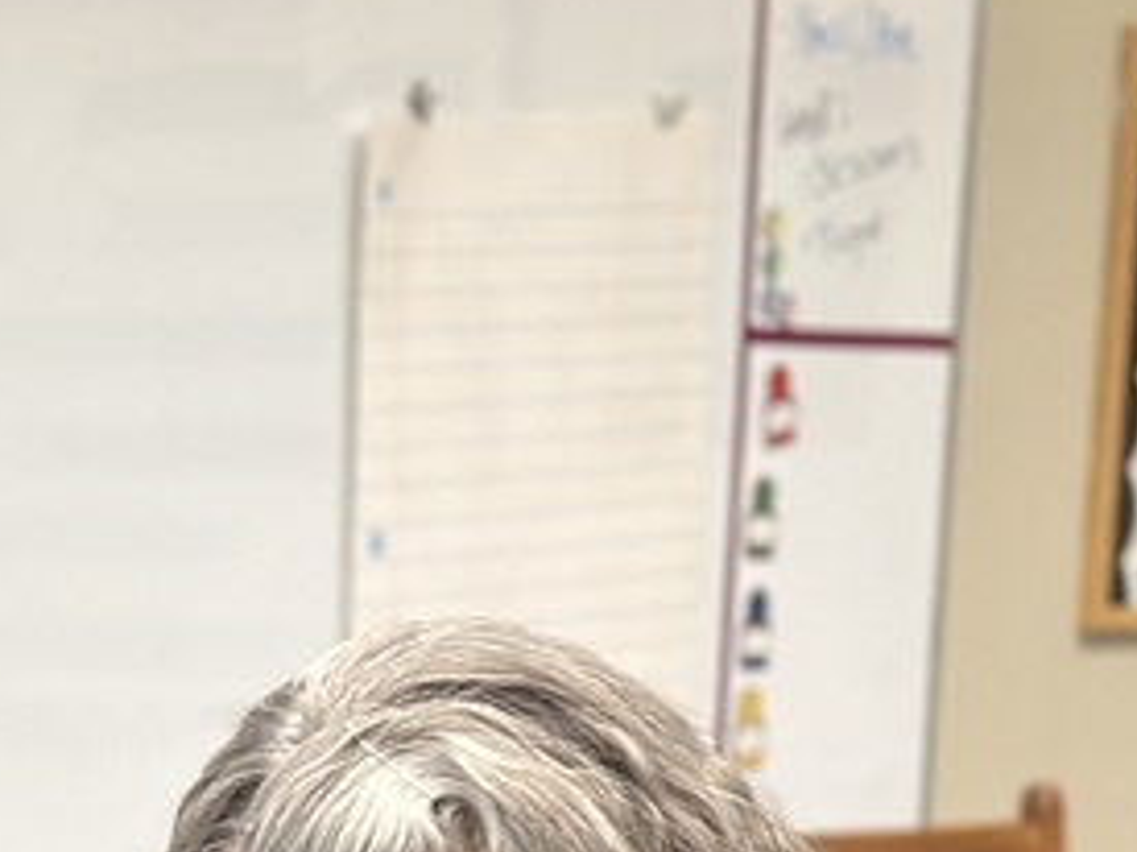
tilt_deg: -9.4
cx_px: -595
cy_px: 1464
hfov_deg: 10.6
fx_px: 5877
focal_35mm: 179
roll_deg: -0.7
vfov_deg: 8.0
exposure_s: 1/60
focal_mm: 6.86
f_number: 1.78
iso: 160
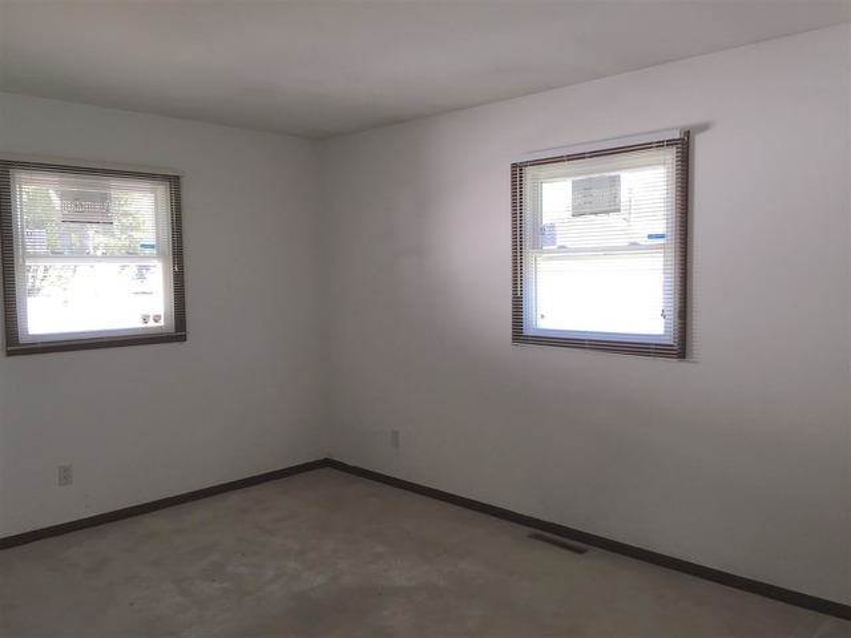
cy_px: 319
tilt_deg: -4.0
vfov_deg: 48.2
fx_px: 713
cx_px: 426
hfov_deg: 61.7
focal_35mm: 29
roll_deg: +0.8
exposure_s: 1/30
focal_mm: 4.15
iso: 32
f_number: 2.2
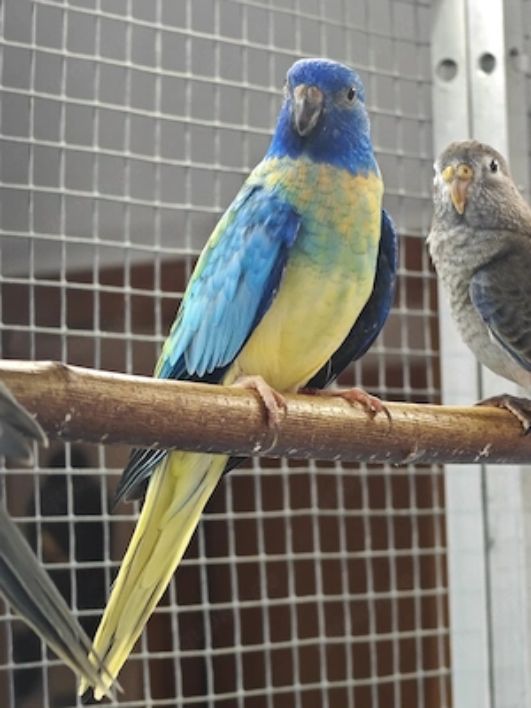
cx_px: 266
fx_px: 1534
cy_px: 354
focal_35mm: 75
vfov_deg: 26.0
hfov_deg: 19.6
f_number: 2
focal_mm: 10
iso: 1600
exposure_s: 1/80
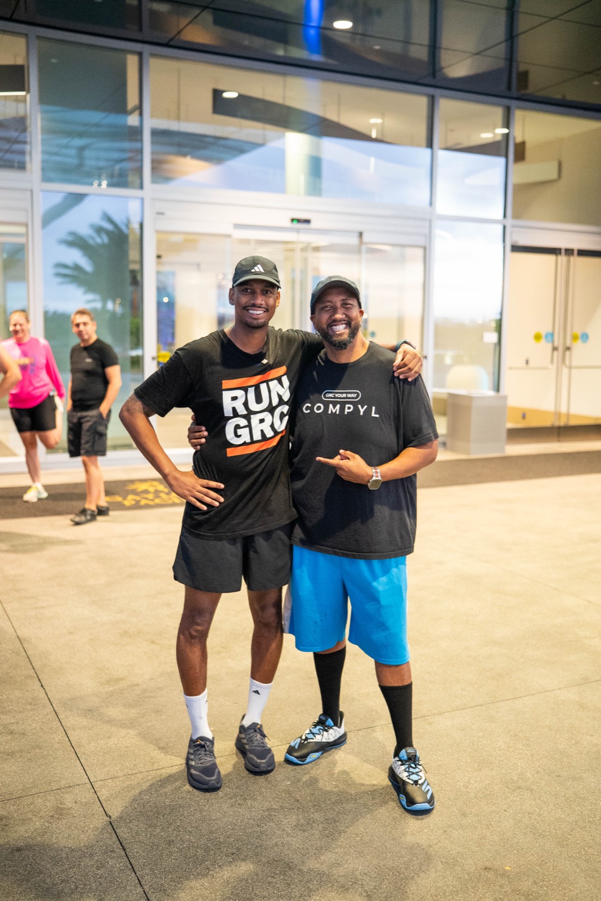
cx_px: 300
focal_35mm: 35
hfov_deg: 37.9
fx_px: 876
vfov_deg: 54.4
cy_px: 450
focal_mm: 35
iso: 5000
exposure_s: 1/100
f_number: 2
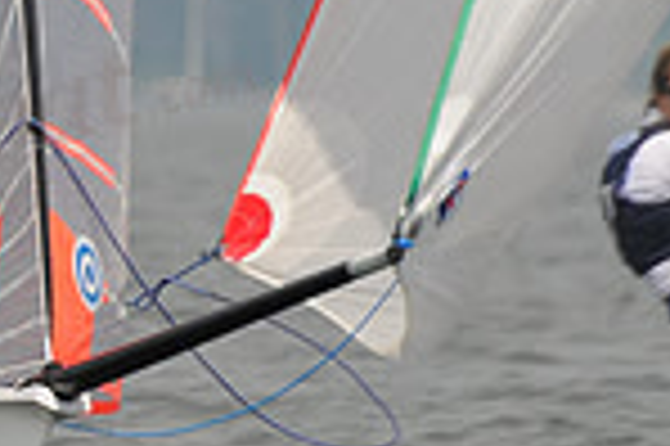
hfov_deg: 1.2
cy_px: -29
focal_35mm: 1757
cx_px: -607
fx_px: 32663
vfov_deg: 0.8
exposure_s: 1/800
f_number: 6.3
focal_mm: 300
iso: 200
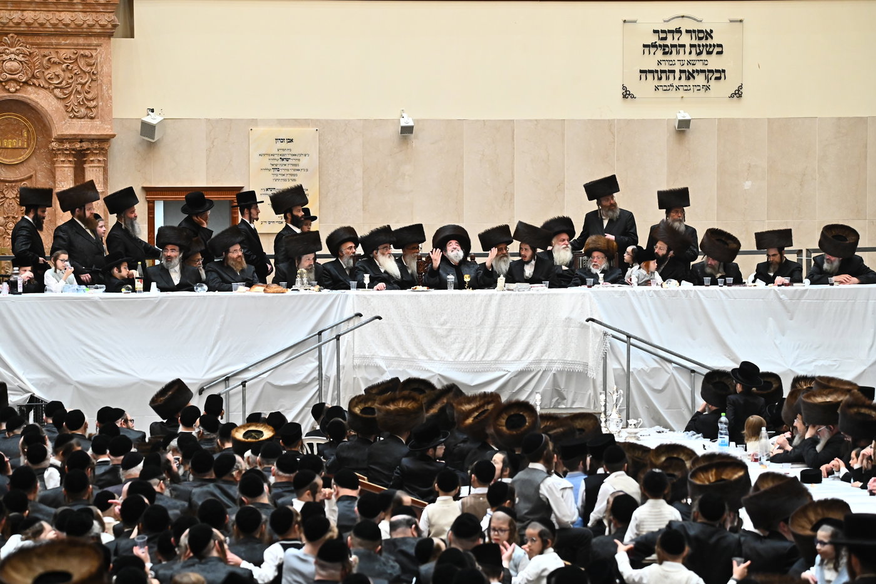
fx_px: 3649
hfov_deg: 13.7
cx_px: 438
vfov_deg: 9.1
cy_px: 292
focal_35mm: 150
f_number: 6.3
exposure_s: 1/200
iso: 4000
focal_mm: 150
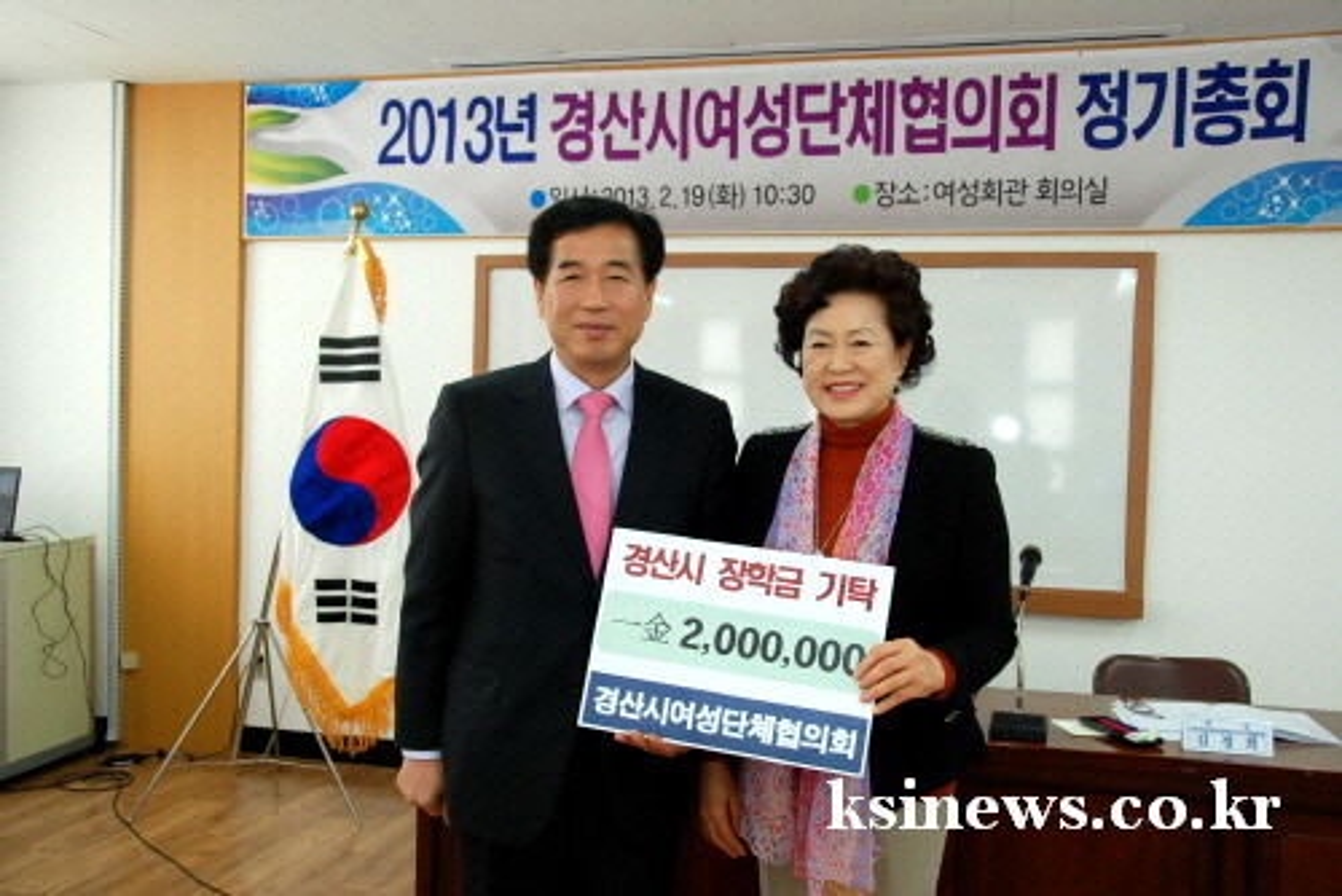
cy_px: 448
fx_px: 1343
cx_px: 671
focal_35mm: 36
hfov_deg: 53.1
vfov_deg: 36.9
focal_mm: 24
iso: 1000
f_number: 5
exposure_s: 1/80
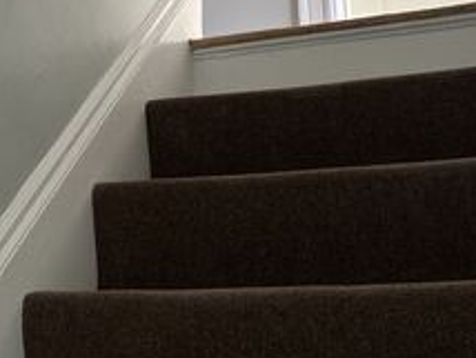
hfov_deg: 23.7
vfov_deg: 17.6
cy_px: -30
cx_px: 91
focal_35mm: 81
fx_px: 1115
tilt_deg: +20.8
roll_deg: -1.1
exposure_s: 1/121
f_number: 1.5
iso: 64
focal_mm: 5.7
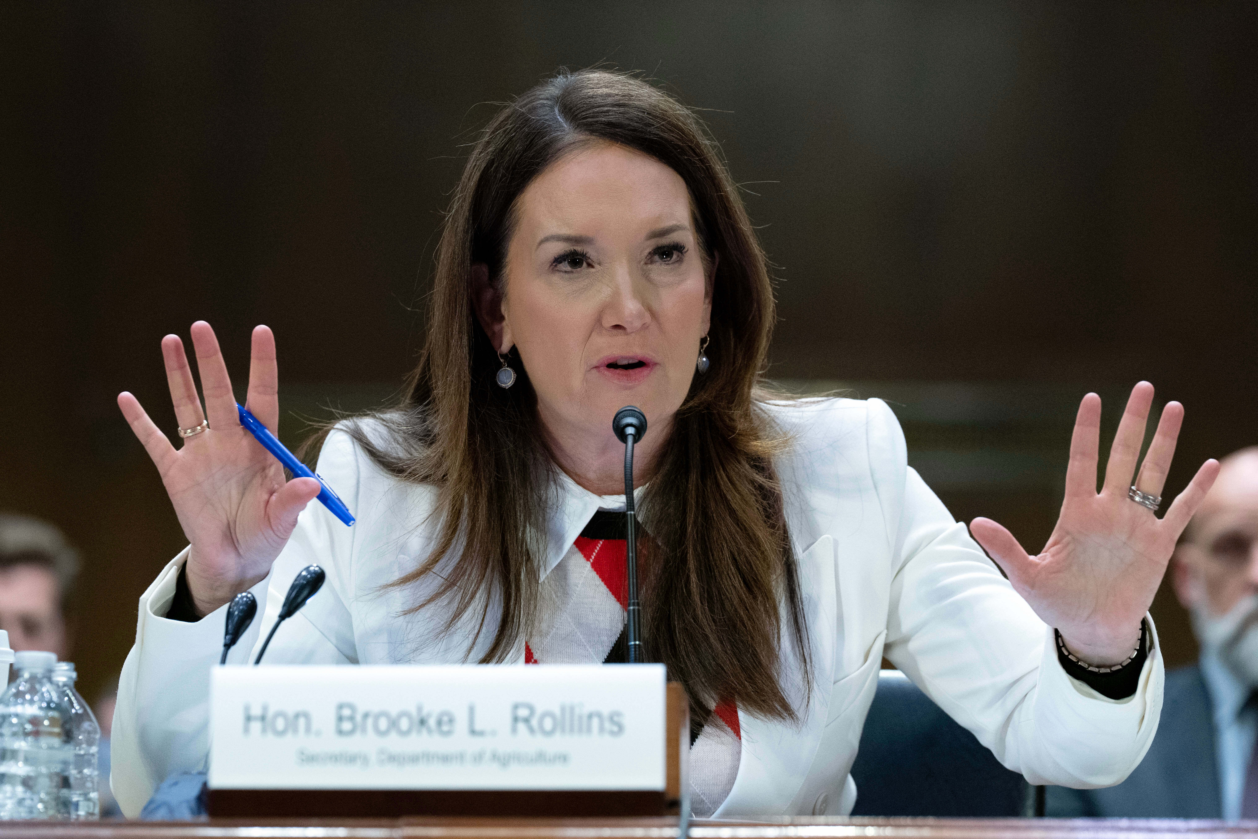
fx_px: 6359
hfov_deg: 11.3
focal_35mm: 182
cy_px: 420
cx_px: 629
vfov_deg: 7.5
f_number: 4.5
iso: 4000
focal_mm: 182
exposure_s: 1/400
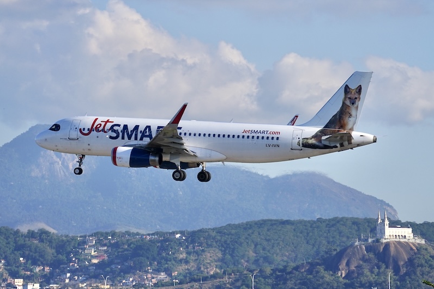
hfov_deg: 9.7
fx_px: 2568
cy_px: 144
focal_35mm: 213
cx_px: 217
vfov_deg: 6.5
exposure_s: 1/2000
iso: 250
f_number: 5.6
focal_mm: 212
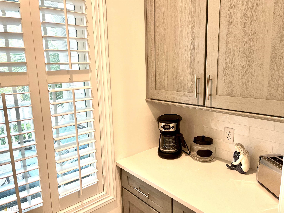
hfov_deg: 67.3
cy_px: 106
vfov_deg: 53.1
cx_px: 142
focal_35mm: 26
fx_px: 213
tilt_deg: -10.2
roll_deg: +1.8
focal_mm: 5.1
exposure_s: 1/60
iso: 64
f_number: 1.6
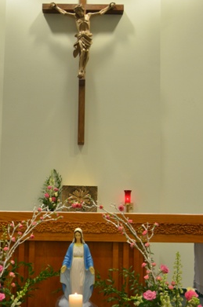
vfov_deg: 36.6
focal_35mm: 54
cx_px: 71
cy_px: 205
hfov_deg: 24.9
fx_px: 459
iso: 800
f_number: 3.8
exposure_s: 1/50
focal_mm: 22
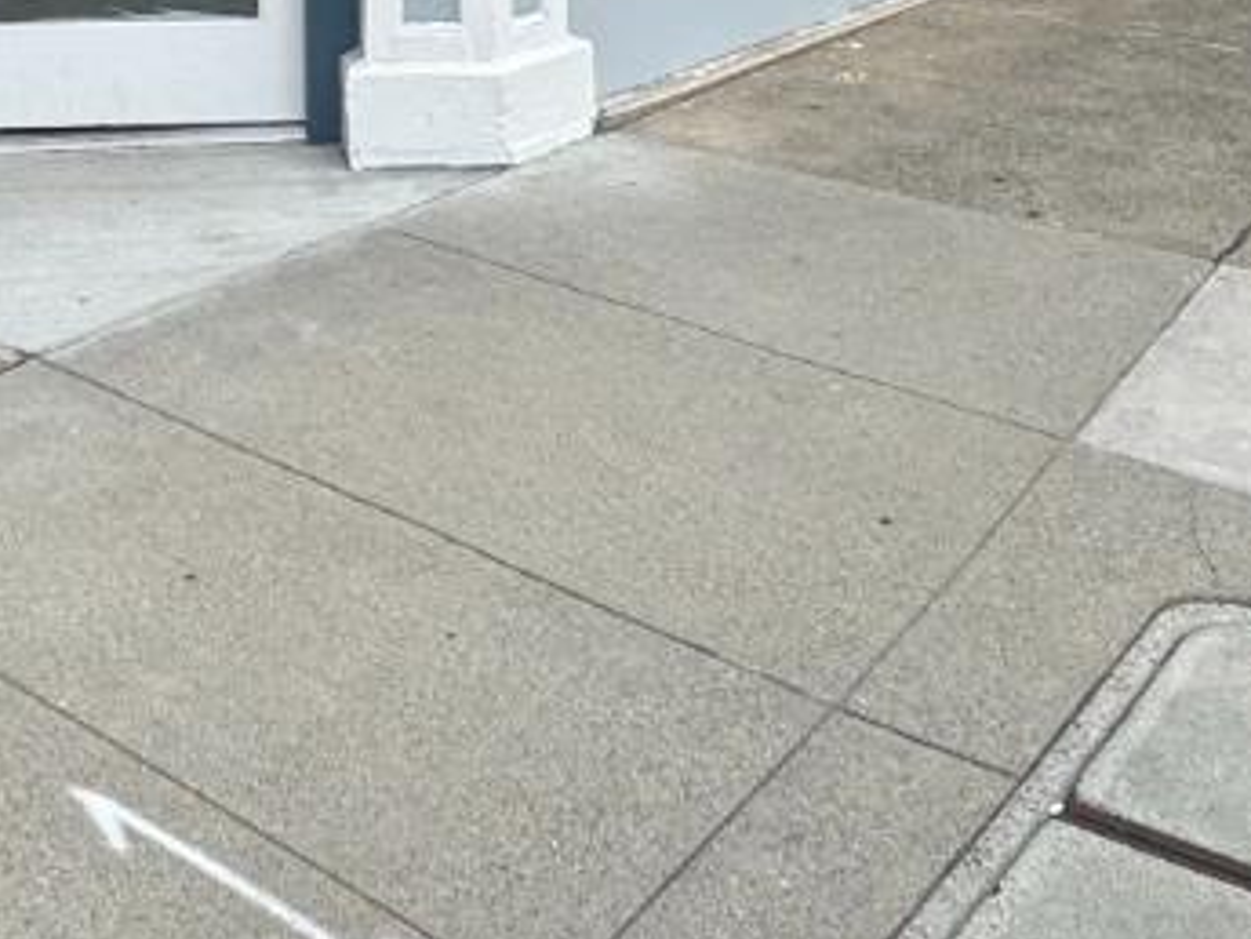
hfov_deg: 30.9
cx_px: 251
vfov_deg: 18.9
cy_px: -722
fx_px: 2205
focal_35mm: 61
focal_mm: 2.22
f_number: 2.2
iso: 50
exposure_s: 1/1420
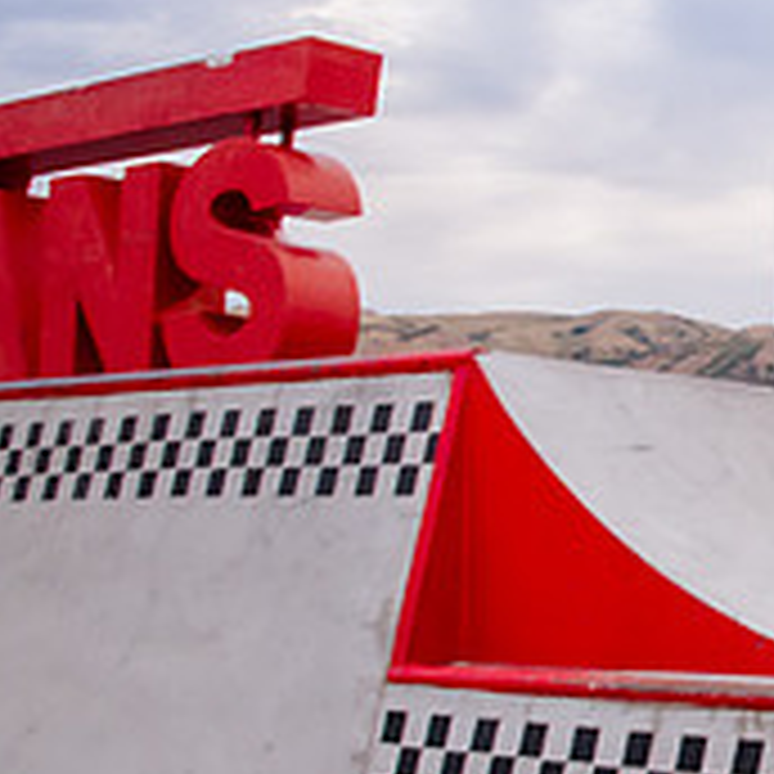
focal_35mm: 82
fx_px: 2074
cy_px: 476
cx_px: 1260
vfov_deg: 21.1
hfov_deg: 18.1
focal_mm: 24
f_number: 9
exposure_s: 1/400
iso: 2500
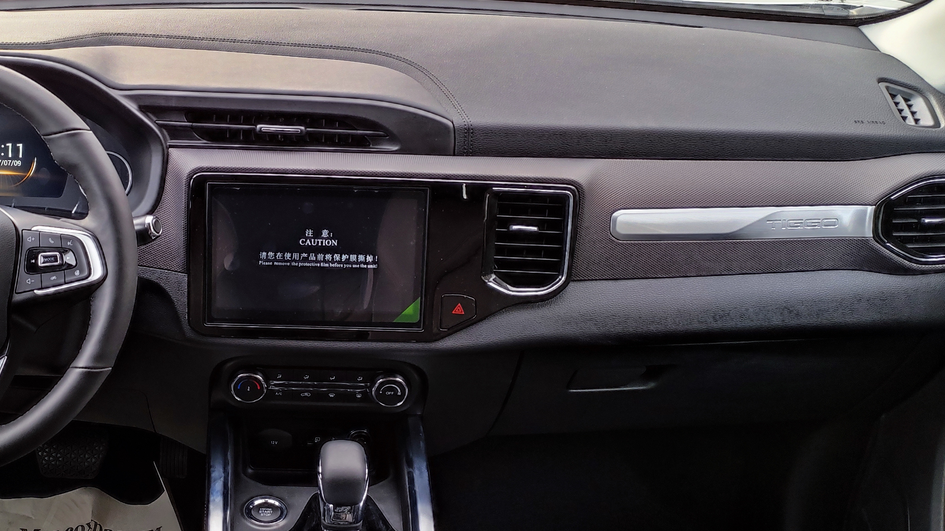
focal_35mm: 31
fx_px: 777
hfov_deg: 59.8
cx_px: 254
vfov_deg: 37.8
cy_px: 255
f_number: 1.79
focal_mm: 4.74
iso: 164
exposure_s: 1/50
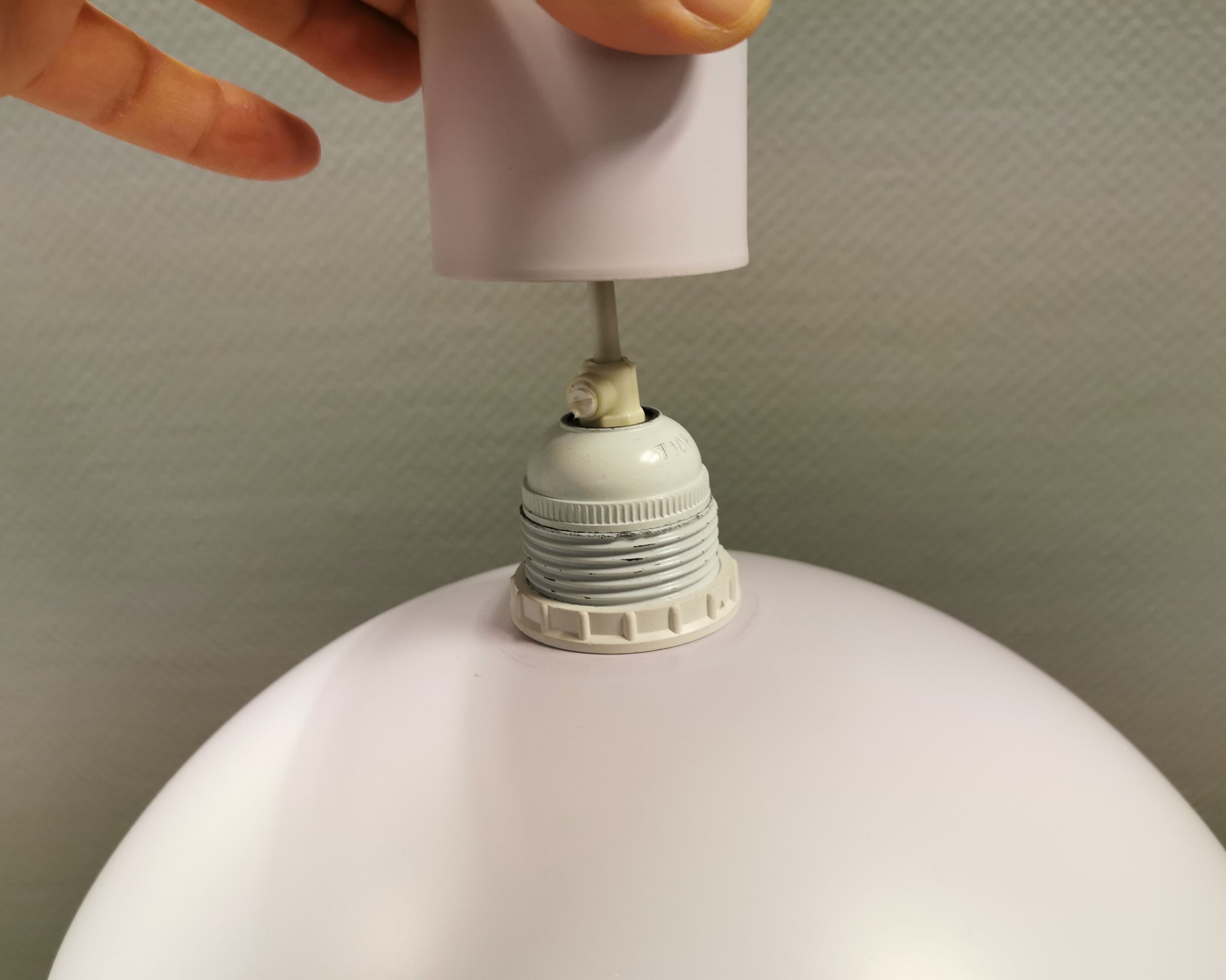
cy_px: 505
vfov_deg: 50.0
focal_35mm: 29
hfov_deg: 60.4
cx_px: 598
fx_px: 1052
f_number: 1.6
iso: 160
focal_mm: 5.56
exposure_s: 1/60
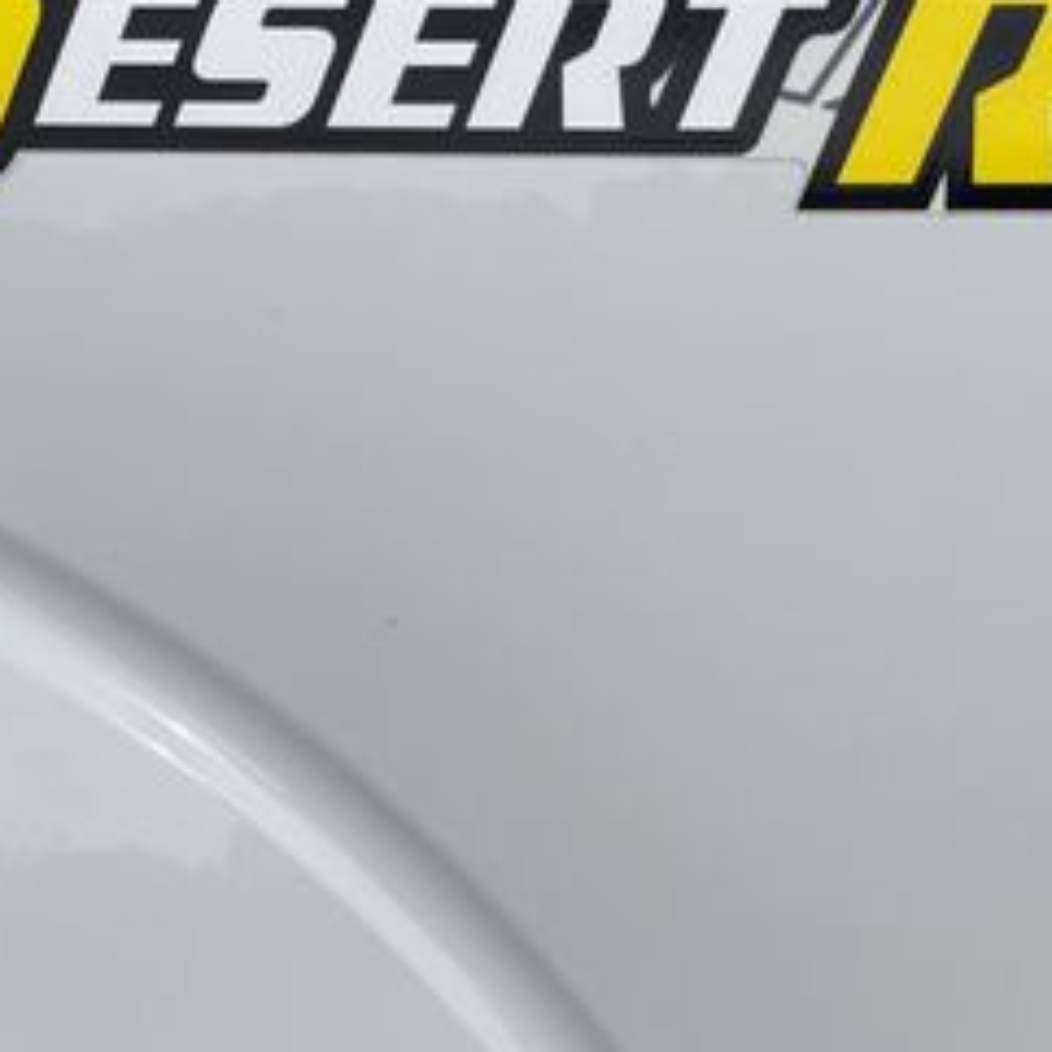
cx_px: 851
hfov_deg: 27.6
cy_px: 786
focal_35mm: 61
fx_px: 2097
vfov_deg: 27.8
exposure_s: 1/5814
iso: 32
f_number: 1.6
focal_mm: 4.2
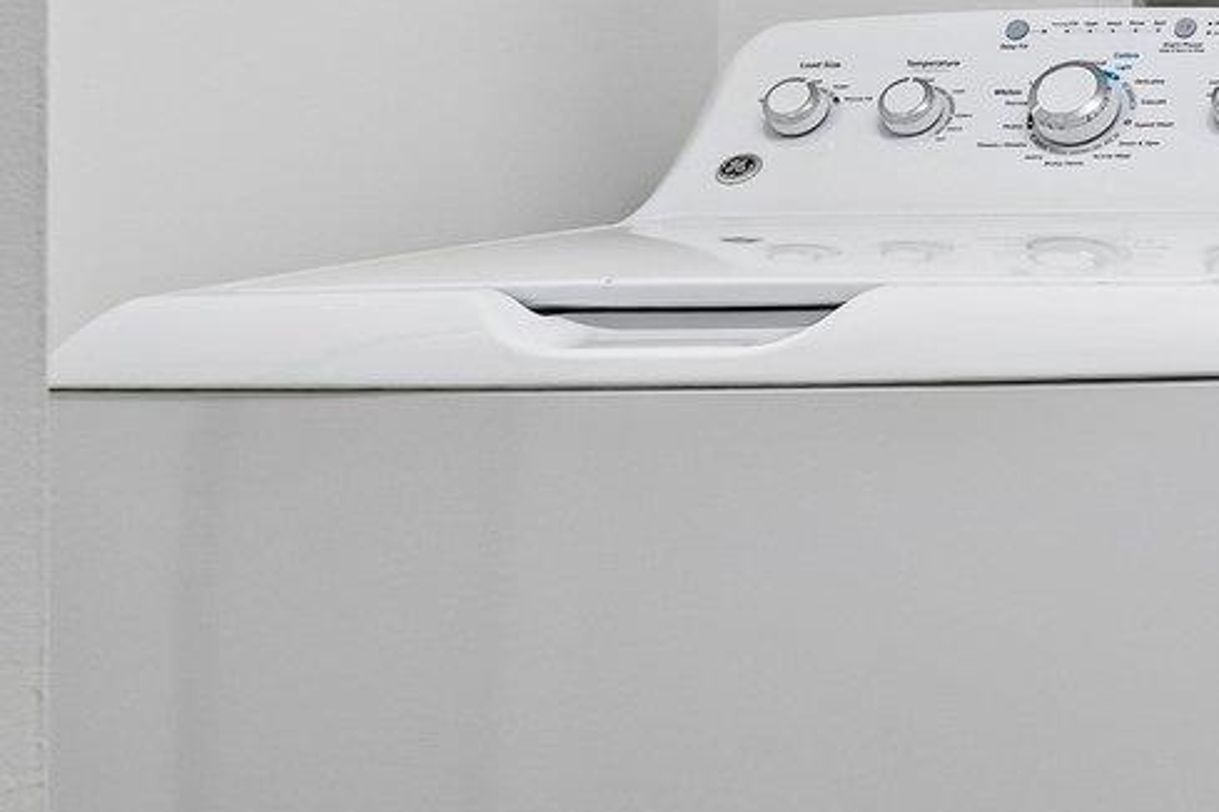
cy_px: 39
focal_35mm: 69
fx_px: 2339
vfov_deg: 19.3
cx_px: 2034
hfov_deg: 21.8
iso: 400
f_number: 9
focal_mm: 16.5
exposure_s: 1/25
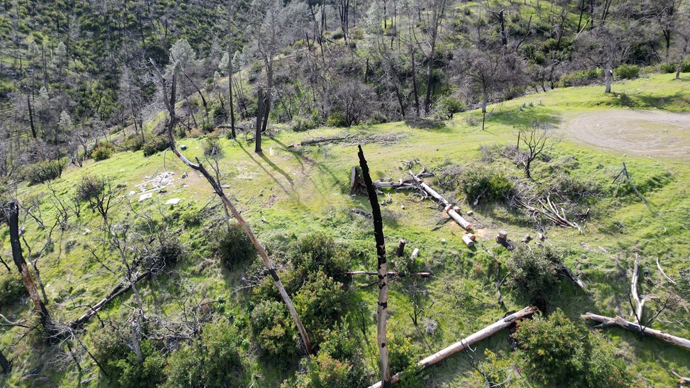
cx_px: 335
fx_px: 494
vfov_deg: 42.5
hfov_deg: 69.8
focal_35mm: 27
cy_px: 142
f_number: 1.7
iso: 160
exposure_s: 1/2000
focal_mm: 6.72
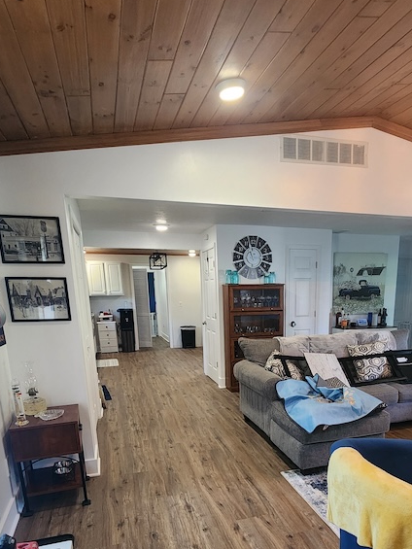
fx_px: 365
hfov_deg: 58.0
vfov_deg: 70.2
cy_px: 394
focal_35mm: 23
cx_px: 264
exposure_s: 1/30
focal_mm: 2.2
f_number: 2.2
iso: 320
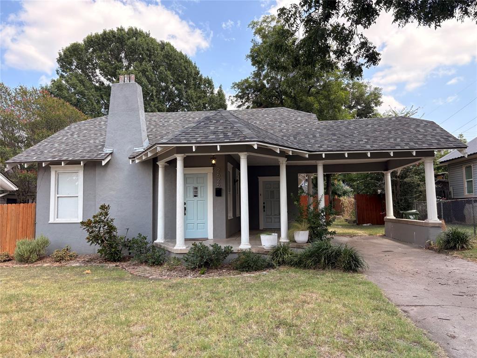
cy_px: 179
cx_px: 238
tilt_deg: +4.8
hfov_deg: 67.3
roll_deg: +1.4
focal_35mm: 26
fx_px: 358
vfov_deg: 53.1
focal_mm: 5.96
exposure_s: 1/987
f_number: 1.6
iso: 64
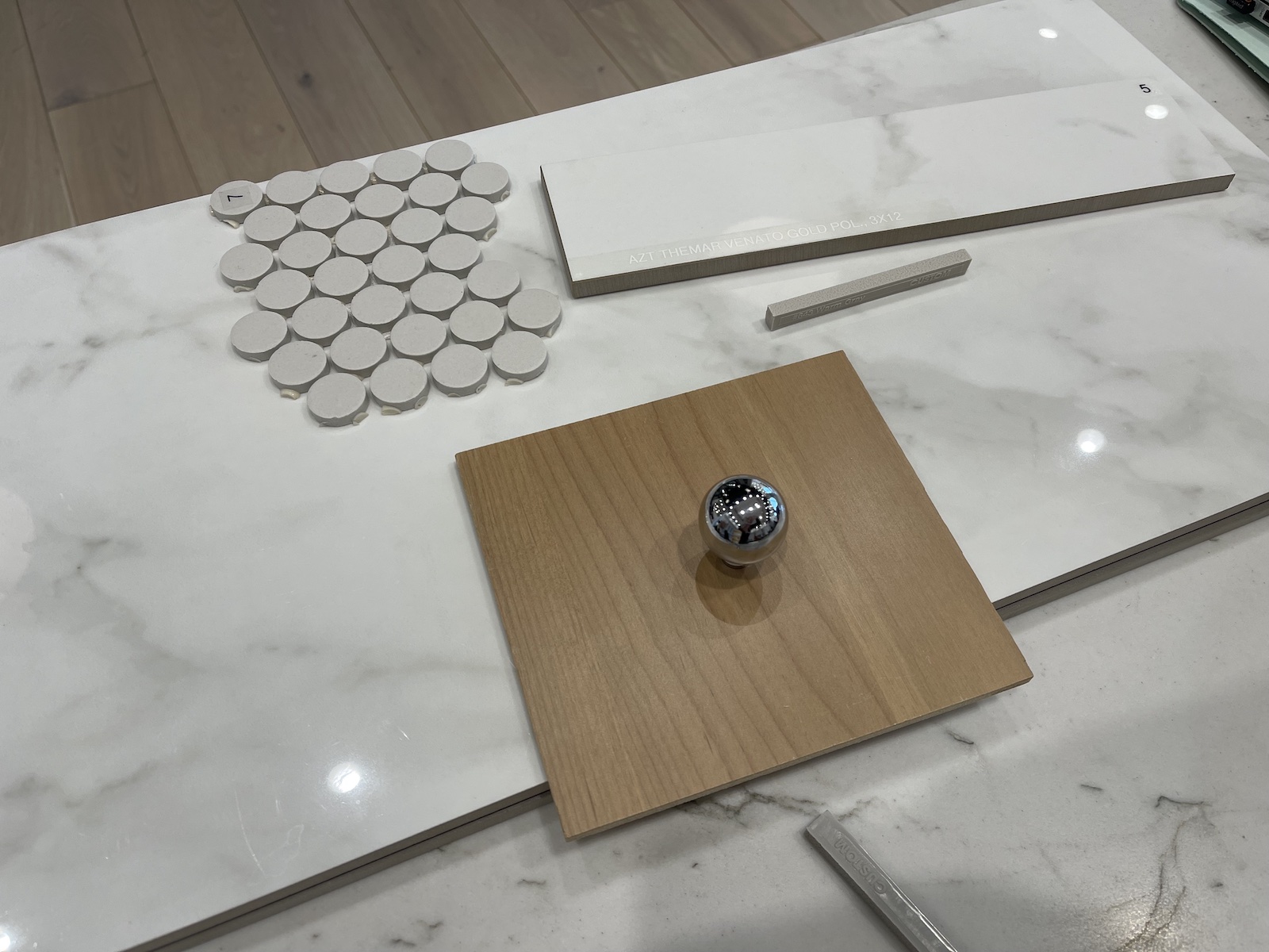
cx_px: 634
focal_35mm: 26
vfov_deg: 53.1
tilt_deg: -57.8
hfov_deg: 67.3
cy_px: 476
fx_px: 953
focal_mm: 5.1
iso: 32
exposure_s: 1/135
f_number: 1.6
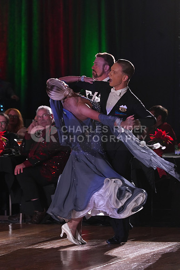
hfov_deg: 6.9
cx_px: 90
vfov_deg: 10.3
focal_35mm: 200
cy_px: 135
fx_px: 1499
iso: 4000
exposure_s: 1/200
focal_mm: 200
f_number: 5
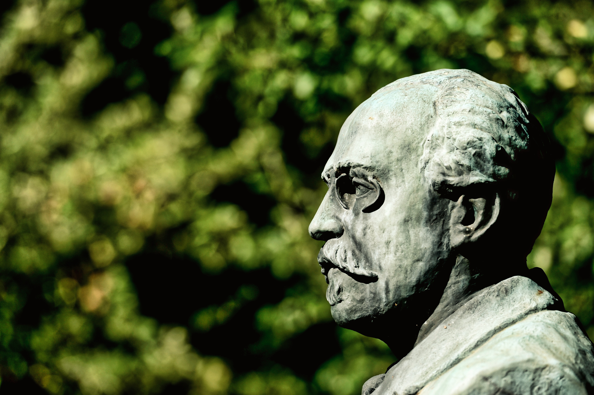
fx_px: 3298
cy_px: 198
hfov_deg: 10.3
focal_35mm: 200
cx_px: 297
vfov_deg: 6.9
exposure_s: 1/1600
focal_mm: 200
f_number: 4.5
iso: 200
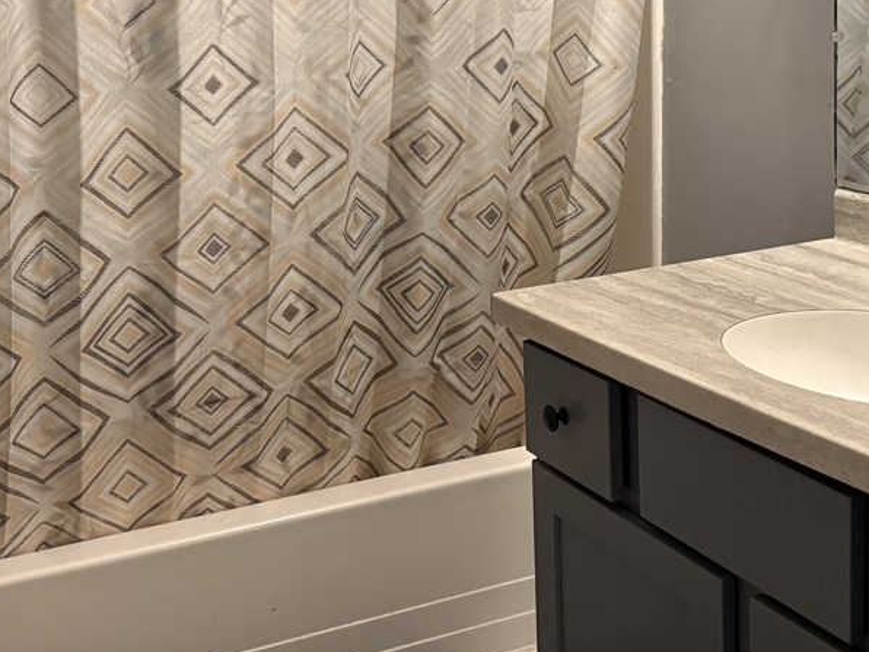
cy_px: 106
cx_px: 407
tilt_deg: -7.3
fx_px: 1456
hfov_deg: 33.2
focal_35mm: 58
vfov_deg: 24.7
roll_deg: +2.2
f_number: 1.78
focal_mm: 6.76
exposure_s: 1/60
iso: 800
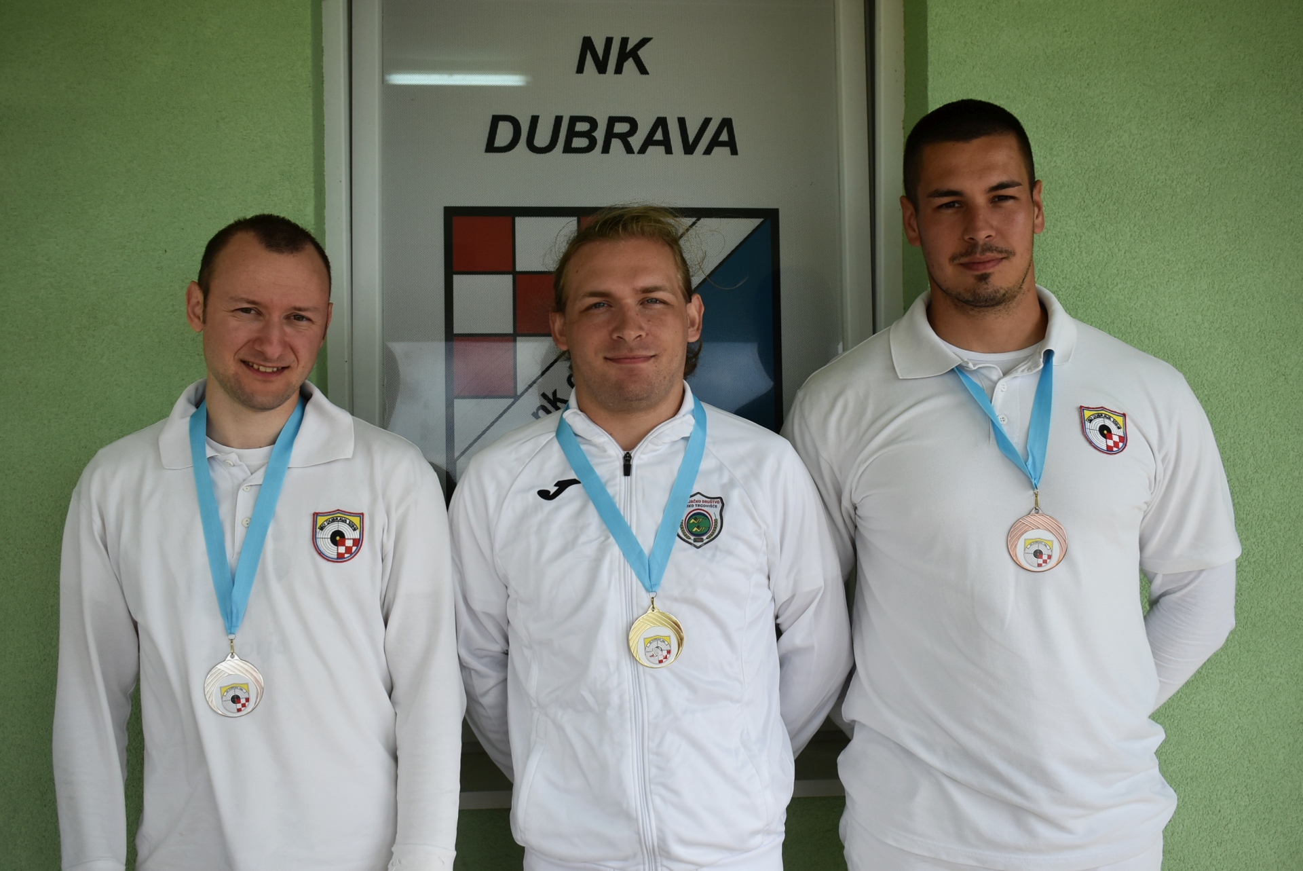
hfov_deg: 47.9
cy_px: 436
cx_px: 652
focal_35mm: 40
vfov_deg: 33.1
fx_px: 1467
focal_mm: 27
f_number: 5.6
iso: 400
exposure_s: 1/1600
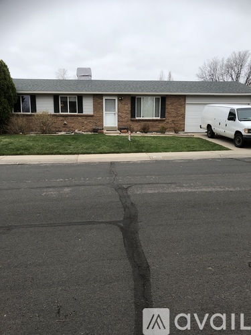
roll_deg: -0.1
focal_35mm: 28
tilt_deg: -7.8
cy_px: 168
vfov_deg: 63.4
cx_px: 126
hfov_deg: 49.7
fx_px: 271
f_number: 1.8
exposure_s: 1/500
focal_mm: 4
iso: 20
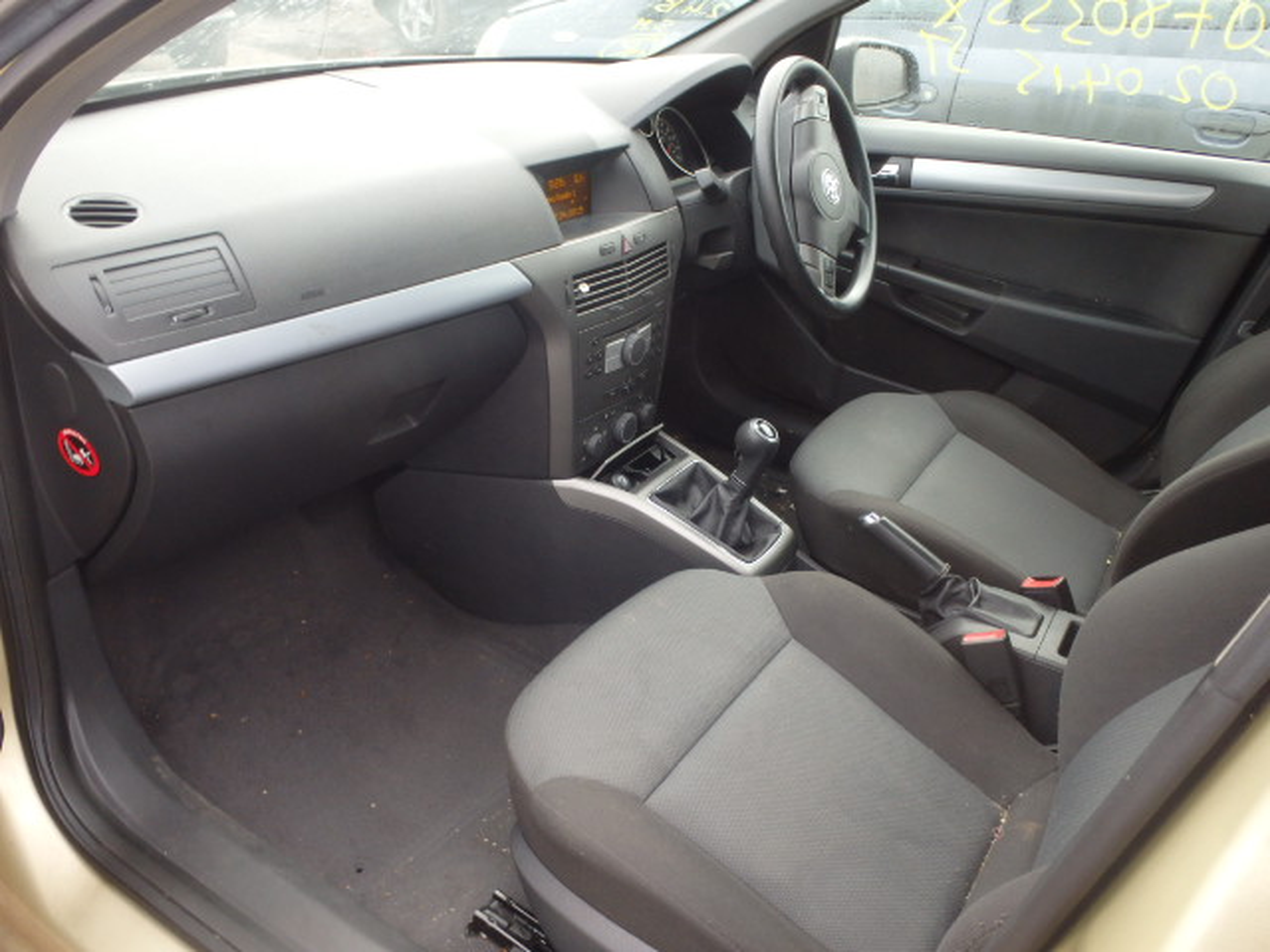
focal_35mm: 28
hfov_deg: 63.4
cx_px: 635
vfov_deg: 49.7
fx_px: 1027
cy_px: 476
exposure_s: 1/50
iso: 200
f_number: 3.9
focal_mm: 5
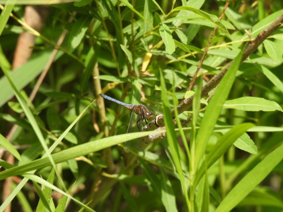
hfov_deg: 2.8
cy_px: 106
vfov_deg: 2.1
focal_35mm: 700
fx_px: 5724
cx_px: 142
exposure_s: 1/160
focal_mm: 125
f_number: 6.3
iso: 100
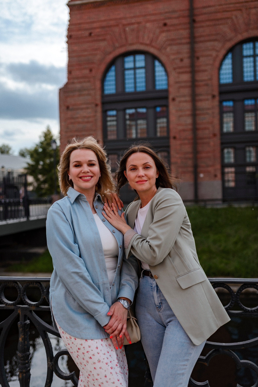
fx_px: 376
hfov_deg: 37.9
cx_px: 129
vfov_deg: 54.4
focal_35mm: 35
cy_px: 194
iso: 100
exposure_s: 1/4000
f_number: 2.2
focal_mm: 35
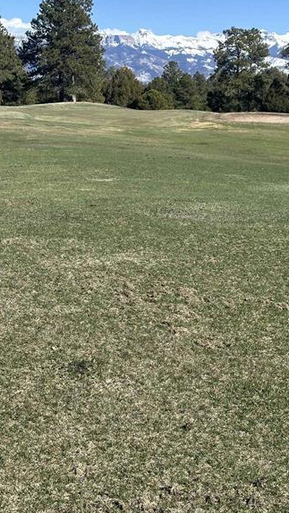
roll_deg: -0.8
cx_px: 191
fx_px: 953
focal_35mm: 70
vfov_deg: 30.1
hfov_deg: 17.2
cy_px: 247
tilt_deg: -8.7
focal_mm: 6.86
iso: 64
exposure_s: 1/3731
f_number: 1.78
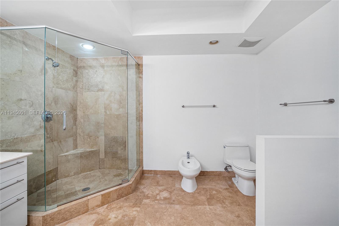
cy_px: 113
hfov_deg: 104.3
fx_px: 132
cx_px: 170
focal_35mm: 14
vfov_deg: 81.2
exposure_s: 1/2.5
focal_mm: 7
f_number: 4.5
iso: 100
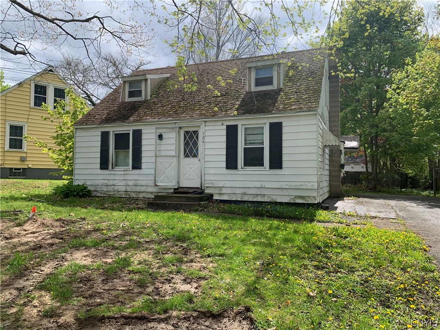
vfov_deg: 53.1
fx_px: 330
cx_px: 220
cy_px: 165
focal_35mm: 26
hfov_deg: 67.3
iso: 25
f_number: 1.8
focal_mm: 4.25
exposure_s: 1/1447
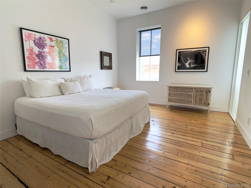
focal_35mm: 24
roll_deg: +0.4
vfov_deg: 56.8
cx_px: 126
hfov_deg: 71.6
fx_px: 174
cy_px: 94
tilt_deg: -8.7
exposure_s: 1/232
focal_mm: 6.76
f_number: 1.78
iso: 200
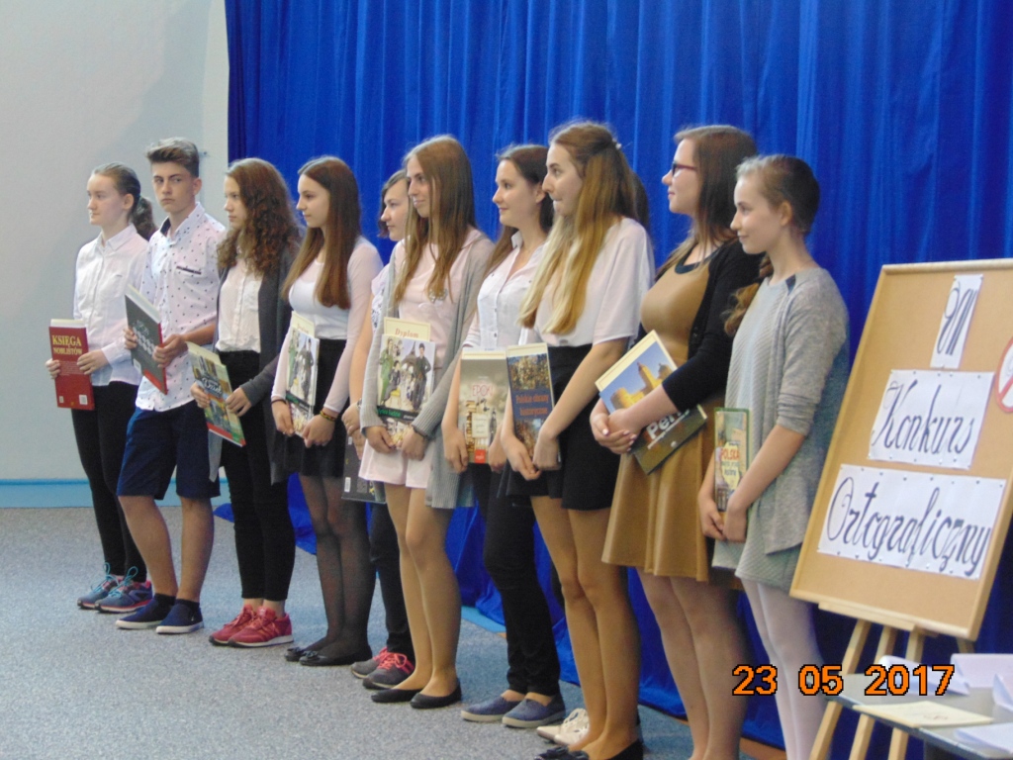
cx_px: 506
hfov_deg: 18.2
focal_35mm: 108
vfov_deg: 13.7
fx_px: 3161
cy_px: 380
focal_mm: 19.4
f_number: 3.9
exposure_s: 1/30
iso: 400
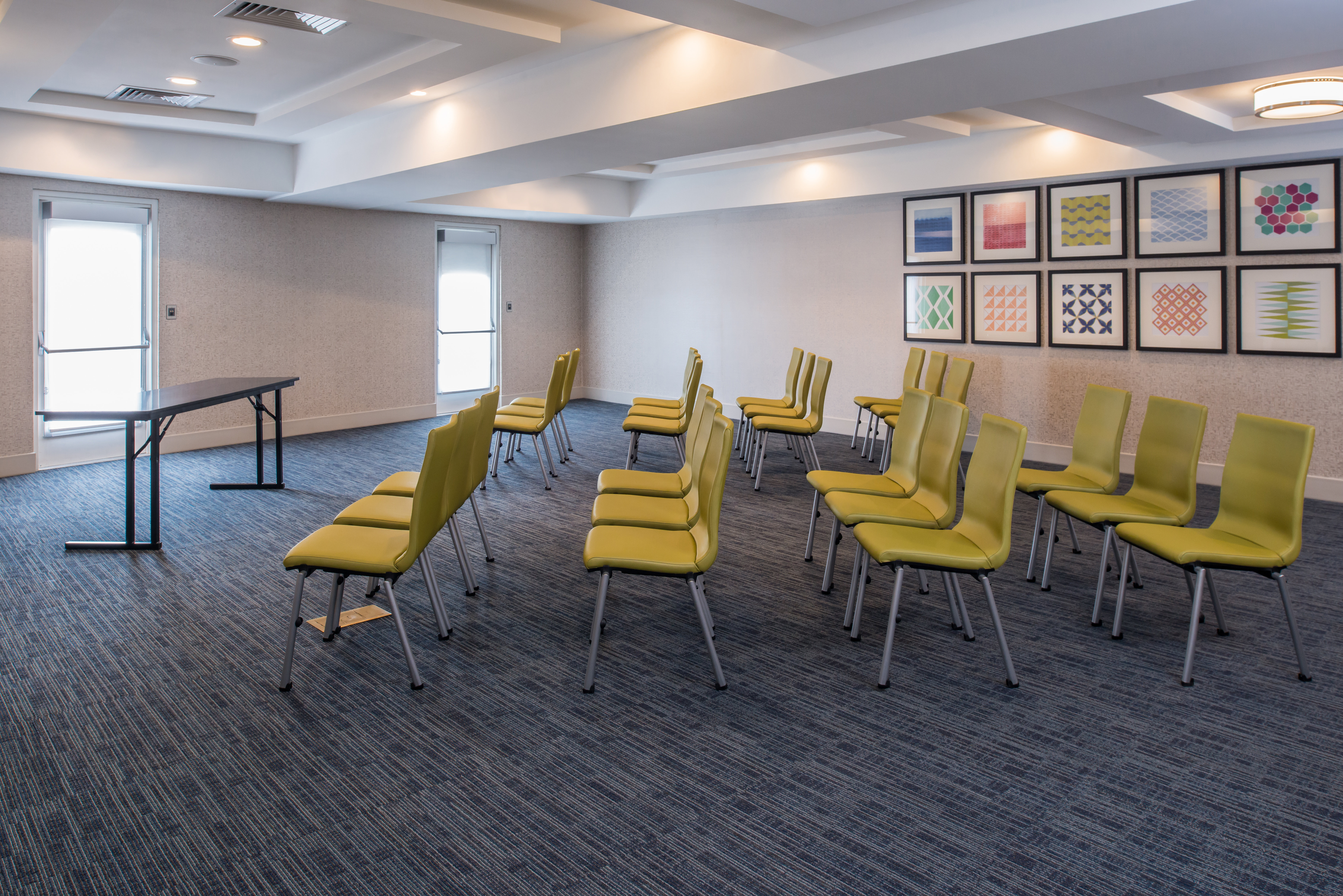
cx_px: 672
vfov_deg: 53.2
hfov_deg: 73.7
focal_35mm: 24
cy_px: 448
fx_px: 896
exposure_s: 1/8
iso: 640
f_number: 11
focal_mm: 24
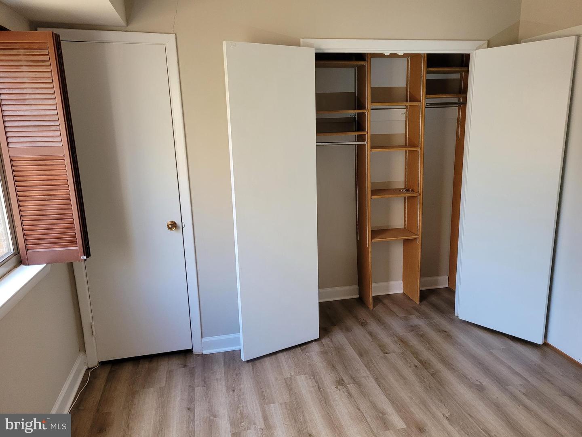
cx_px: 291
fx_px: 437
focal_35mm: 26
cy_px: 218
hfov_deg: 67.3
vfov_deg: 53.1
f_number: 1.8
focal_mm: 5.4
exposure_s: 1/120
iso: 320
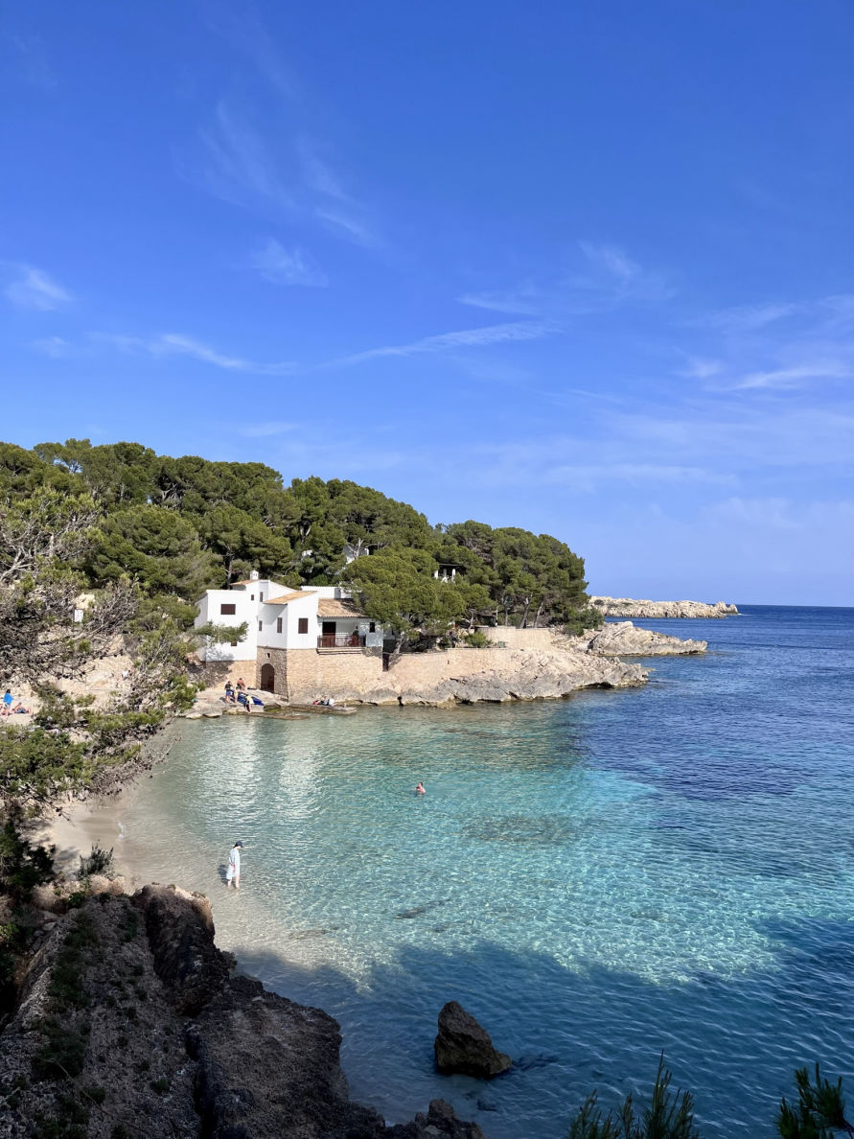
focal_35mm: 26
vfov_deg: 67.3
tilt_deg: +2.0
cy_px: 570
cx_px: 427
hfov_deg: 53.1
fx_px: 855
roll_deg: -0.4
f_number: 1.6
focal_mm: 5.1
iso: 50
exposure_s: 1/3745
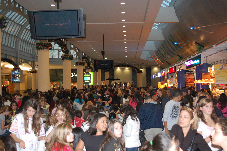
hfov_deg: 38.9
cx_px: 114
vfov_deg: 26.4
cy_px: 76
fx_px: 321
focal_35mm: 51
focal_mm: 34
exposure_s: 1/60
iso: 1100
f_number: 5
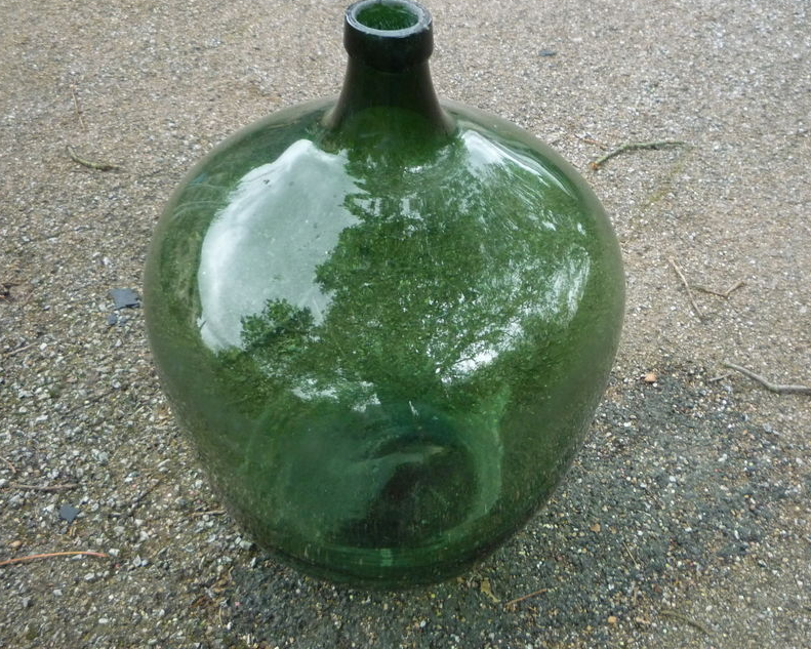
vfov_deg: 40.1
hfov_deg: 48.7
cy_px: 328
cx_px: 501
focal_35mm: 37
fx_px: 888
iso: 320
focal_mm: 5.2
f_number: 3.3
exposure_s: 1/30
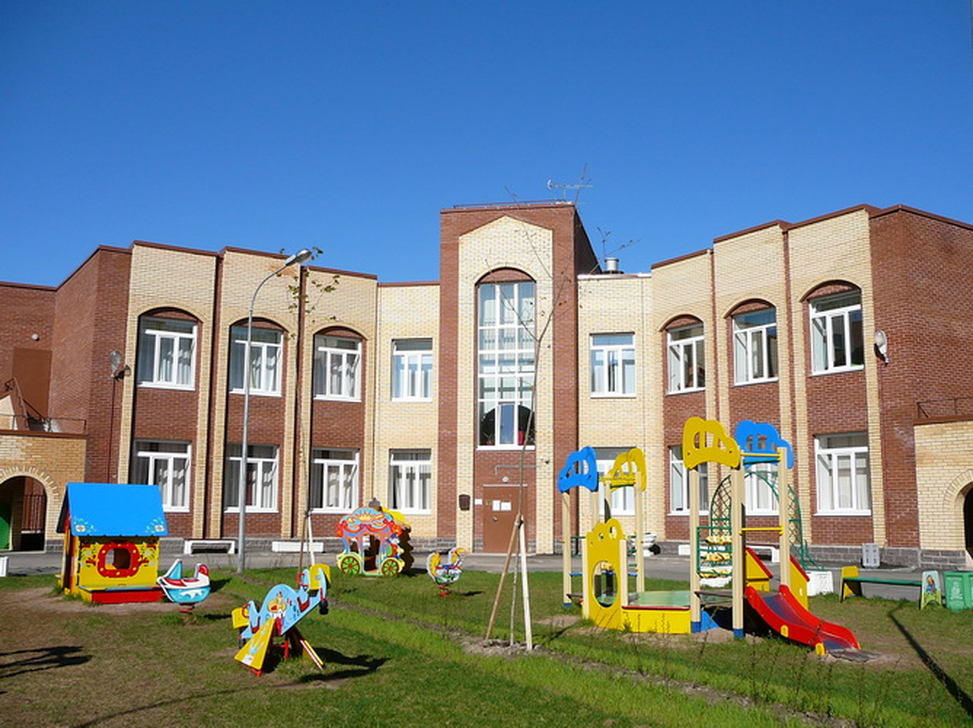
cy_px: 364
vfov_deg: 40.7
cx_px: 486
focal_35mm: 35
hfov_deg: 52.7
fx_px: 983
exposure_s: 1/800
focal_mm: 5.2
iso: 80
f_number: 5
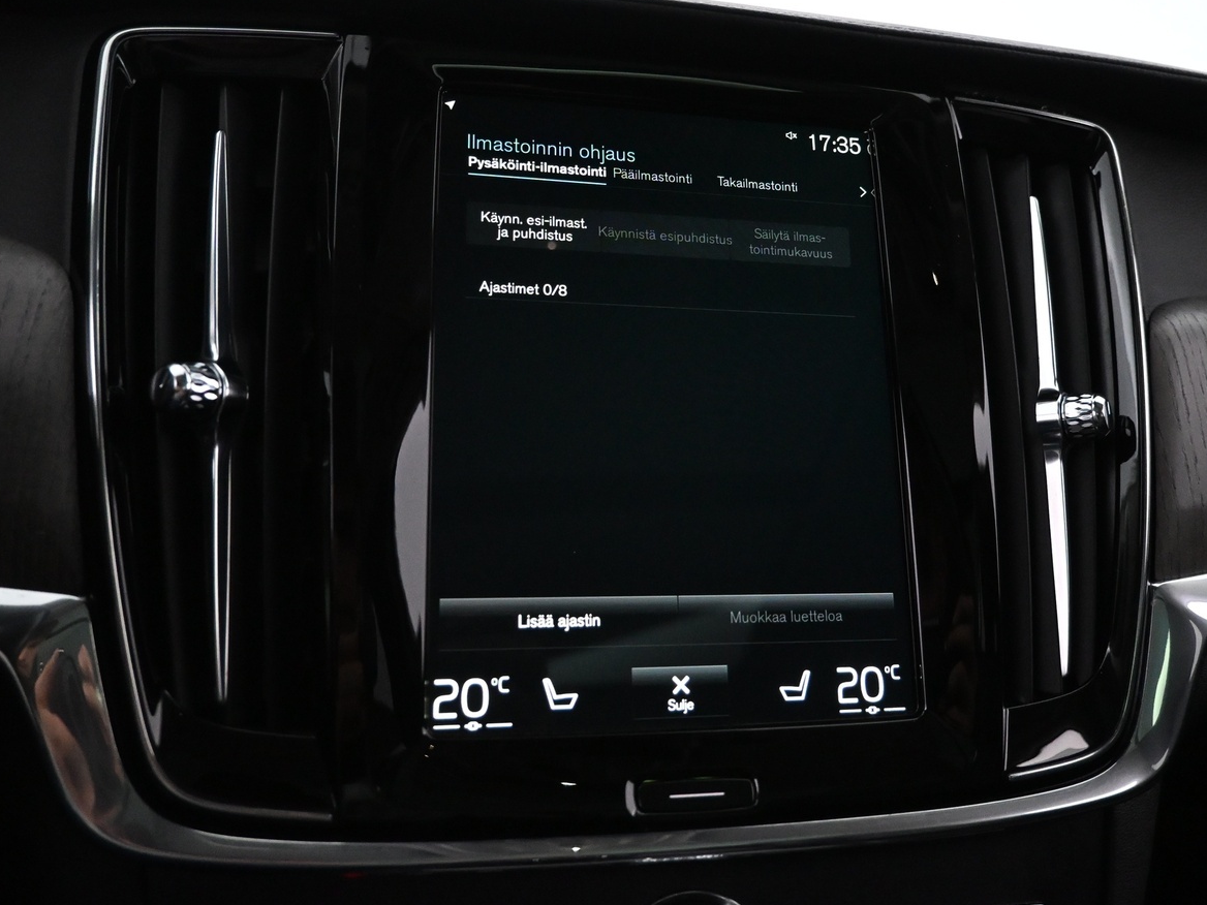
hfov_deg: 56.7
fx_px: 1116
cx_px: 664
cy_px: 363
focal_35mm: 32
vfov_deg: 43.9
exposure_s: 1/60
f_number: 3.5
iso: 4000
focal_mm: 16
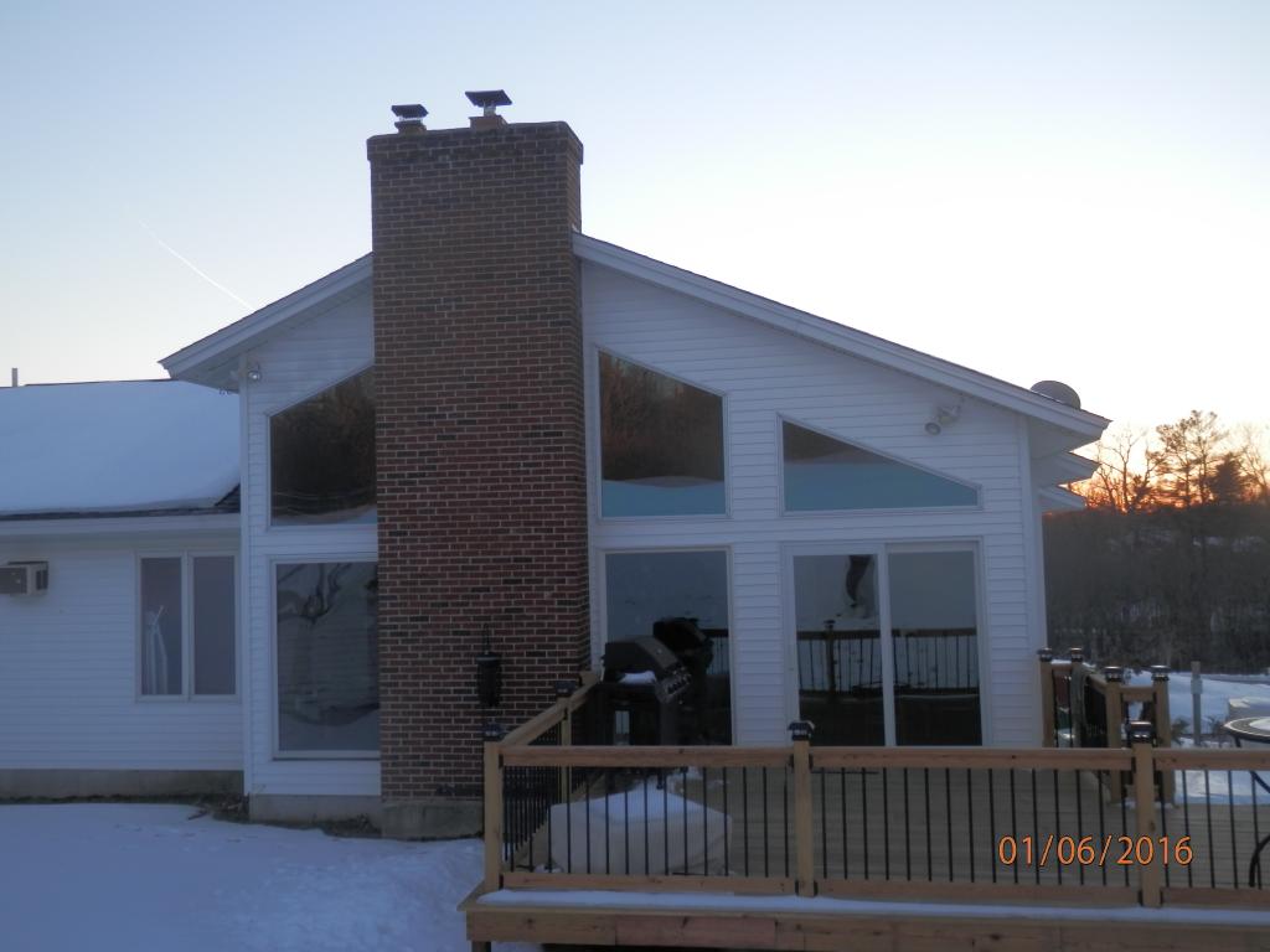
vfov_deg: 42.9
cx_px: 635
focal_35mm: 33
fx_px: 1211
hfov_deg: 55.4
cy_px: 476
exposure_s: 1/100
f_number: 3.4
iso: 80
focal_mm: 6
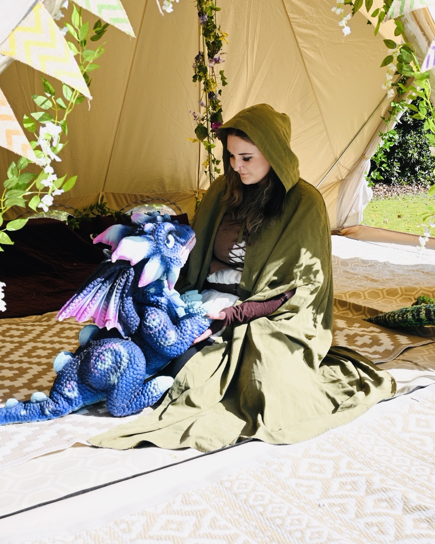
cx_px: 244
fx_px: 633
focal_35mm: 39
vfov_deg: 46.5
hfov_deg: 37.8
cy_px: 255
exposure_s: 1/125
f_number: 7.1
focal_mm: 19.5
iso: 100
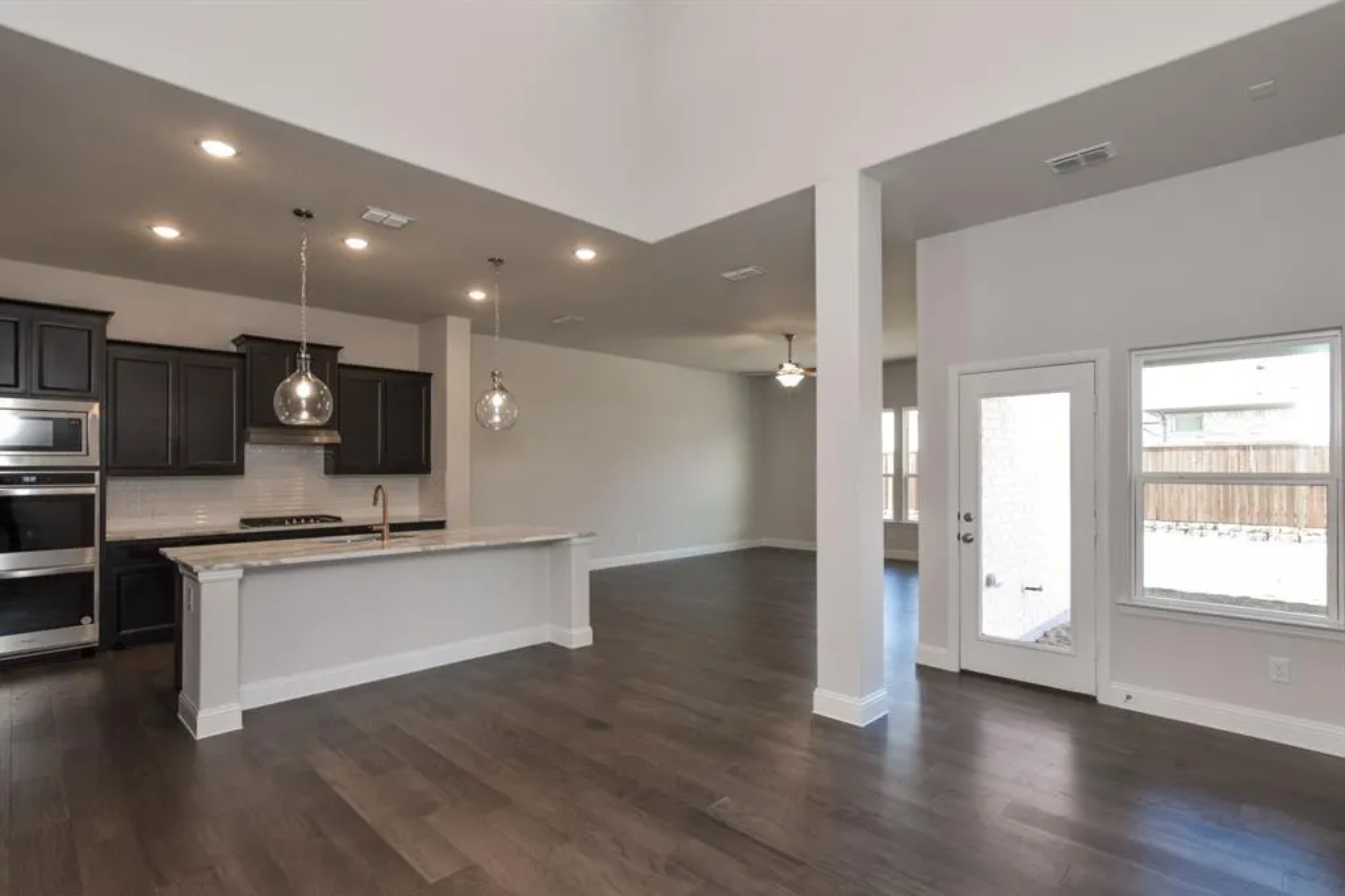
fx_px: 616
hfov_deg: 95.0
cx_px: 672
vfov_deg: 72.0
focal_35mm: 16
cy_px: 448
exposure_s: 1/60
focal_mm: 11
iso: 450
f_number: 5.6
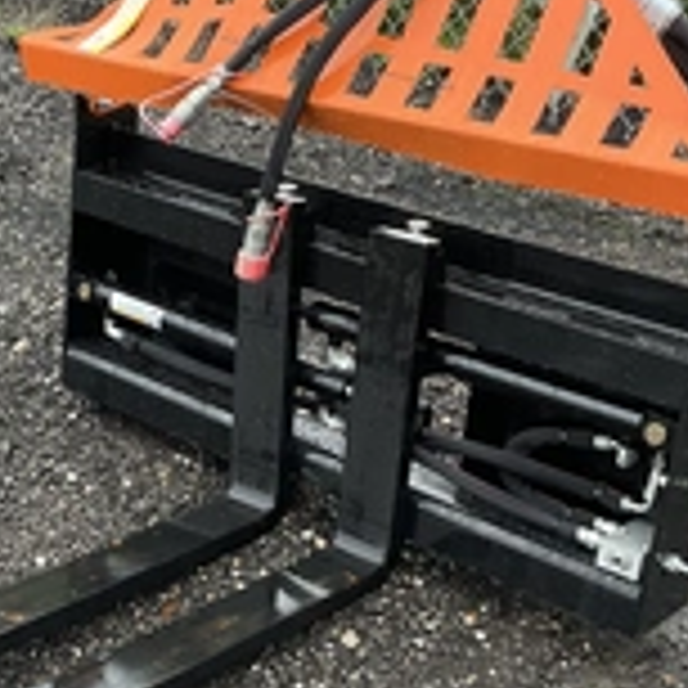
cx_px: 162
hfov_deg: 25.4
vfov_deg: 25.7
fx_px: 1507
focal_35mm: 67
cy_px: 405
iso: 64
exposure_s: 1/122
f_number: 1.8
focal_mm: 3
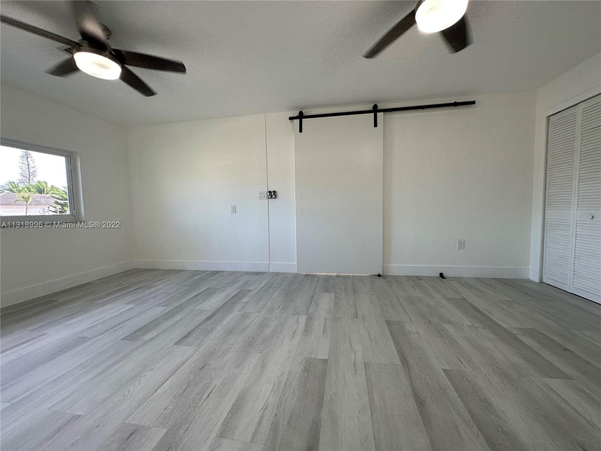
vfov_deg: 85.7
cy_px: 226
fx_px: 243
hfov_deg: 102.1
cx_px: 300
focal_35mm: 14
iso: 125
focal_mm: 2.22
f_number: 2.2
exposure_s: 1/120
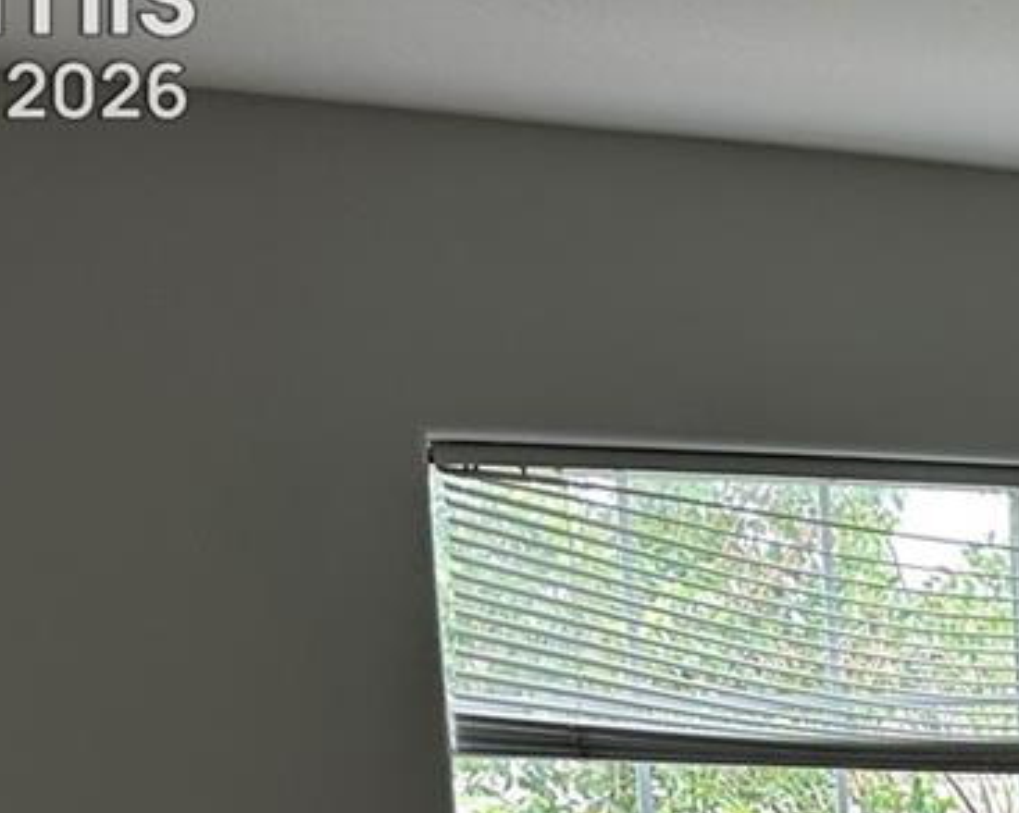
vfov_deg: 15.2
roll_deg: +0.4
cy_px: 1274
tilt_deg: -13.3
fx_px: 2772
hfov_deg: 18.8
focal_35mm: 92
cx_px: 1433
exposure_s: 1/124
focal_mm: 6.86
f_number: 1.78
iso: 100
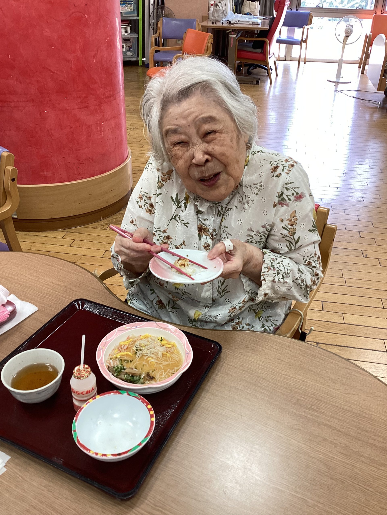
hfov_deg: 45.4
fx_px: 462
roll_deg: +0.0
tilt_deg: -33.0
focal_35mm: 31
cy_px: 258
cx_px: 194
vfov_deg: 58.4
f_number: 2.4
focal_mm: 3.3
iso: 50
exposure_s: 1/60
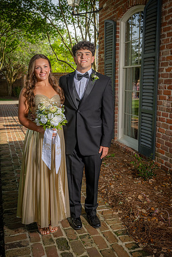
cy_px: 128
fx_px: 265
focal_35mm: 37
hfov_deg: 35.9
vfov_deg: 51.9
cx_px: 86
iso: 100
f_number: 5.6
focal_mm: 37
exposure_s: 1/160
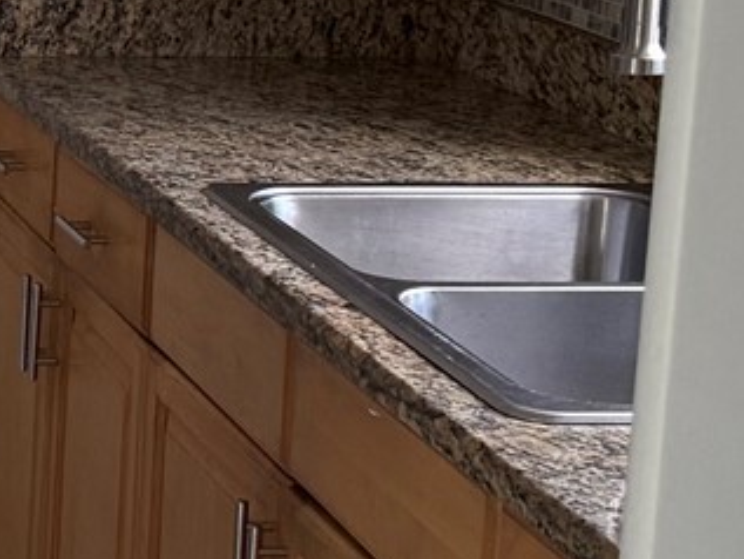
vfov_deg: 12.2
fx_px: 2602
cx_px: -601
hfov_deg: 14.3
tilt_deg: -10.4
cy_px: 103
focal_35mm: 121
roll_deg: +0.4
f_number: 1.78
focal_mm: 6.76
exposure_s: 1/111
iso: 200
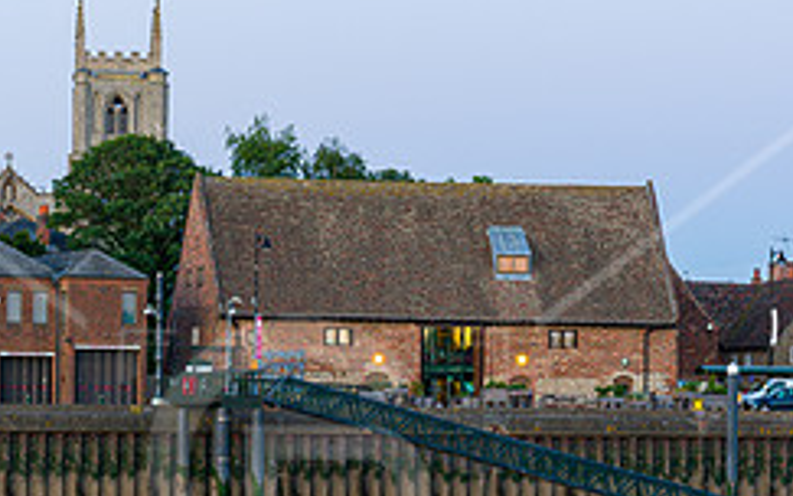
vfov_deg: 7.6
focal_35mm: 172
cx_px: 313
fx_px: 3718
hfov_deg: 12.2
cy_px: 491
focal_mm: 70
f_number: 16
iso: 100
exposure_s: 2
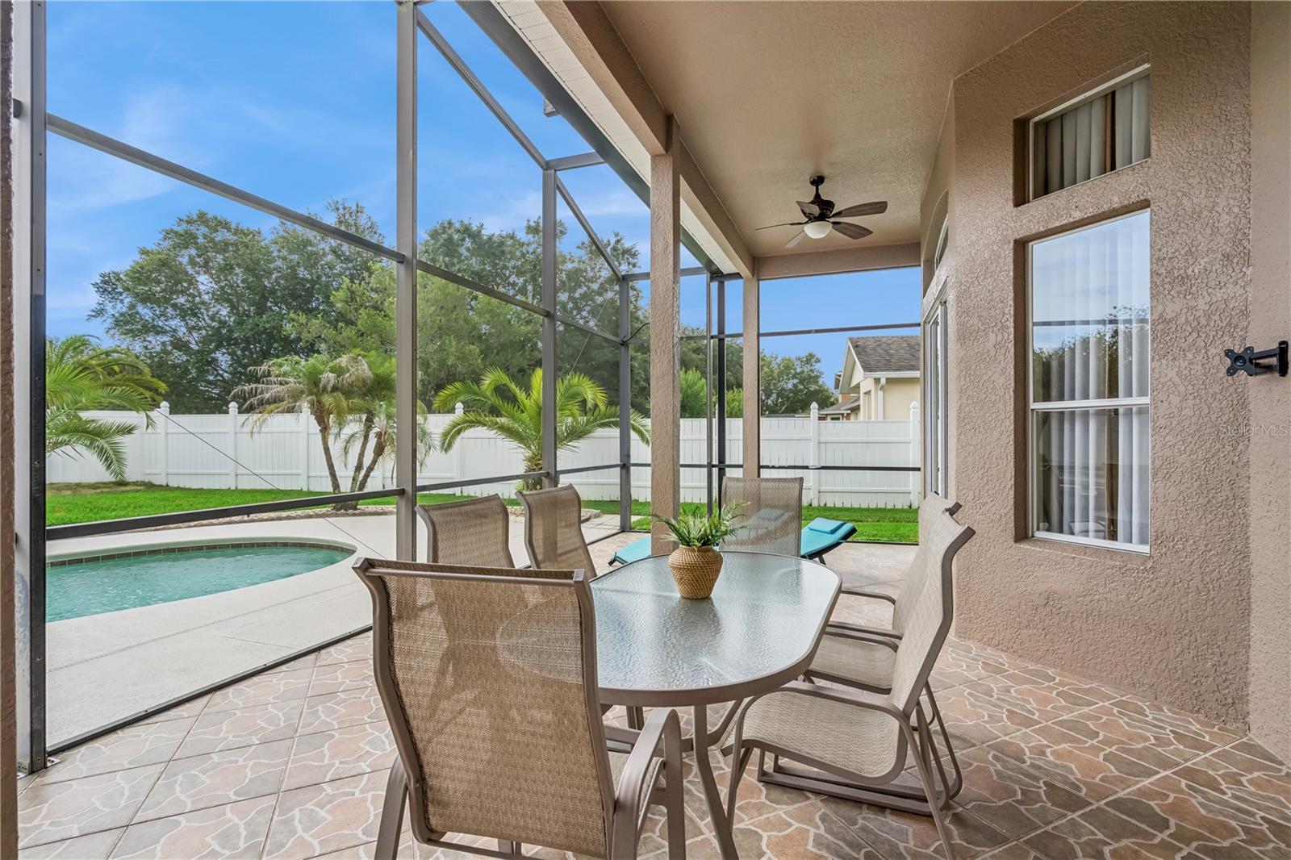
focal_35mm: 16
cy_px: 430
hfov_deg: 96.7
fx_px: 574
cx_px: 646
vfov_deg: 73.7
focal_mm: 16
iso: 400
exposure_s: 1/80
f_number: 9
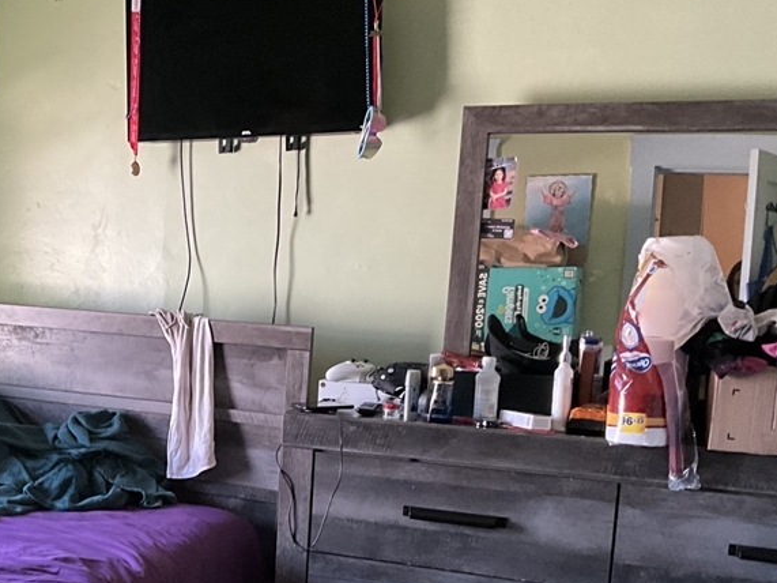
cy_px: 448
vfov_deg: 27.6
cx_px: 166
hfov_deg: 35.7
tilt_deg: -9.3
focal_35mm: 52
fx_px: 1167
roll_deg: -1.1
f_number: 1.8
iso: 320
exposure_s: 1/33
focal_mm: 3
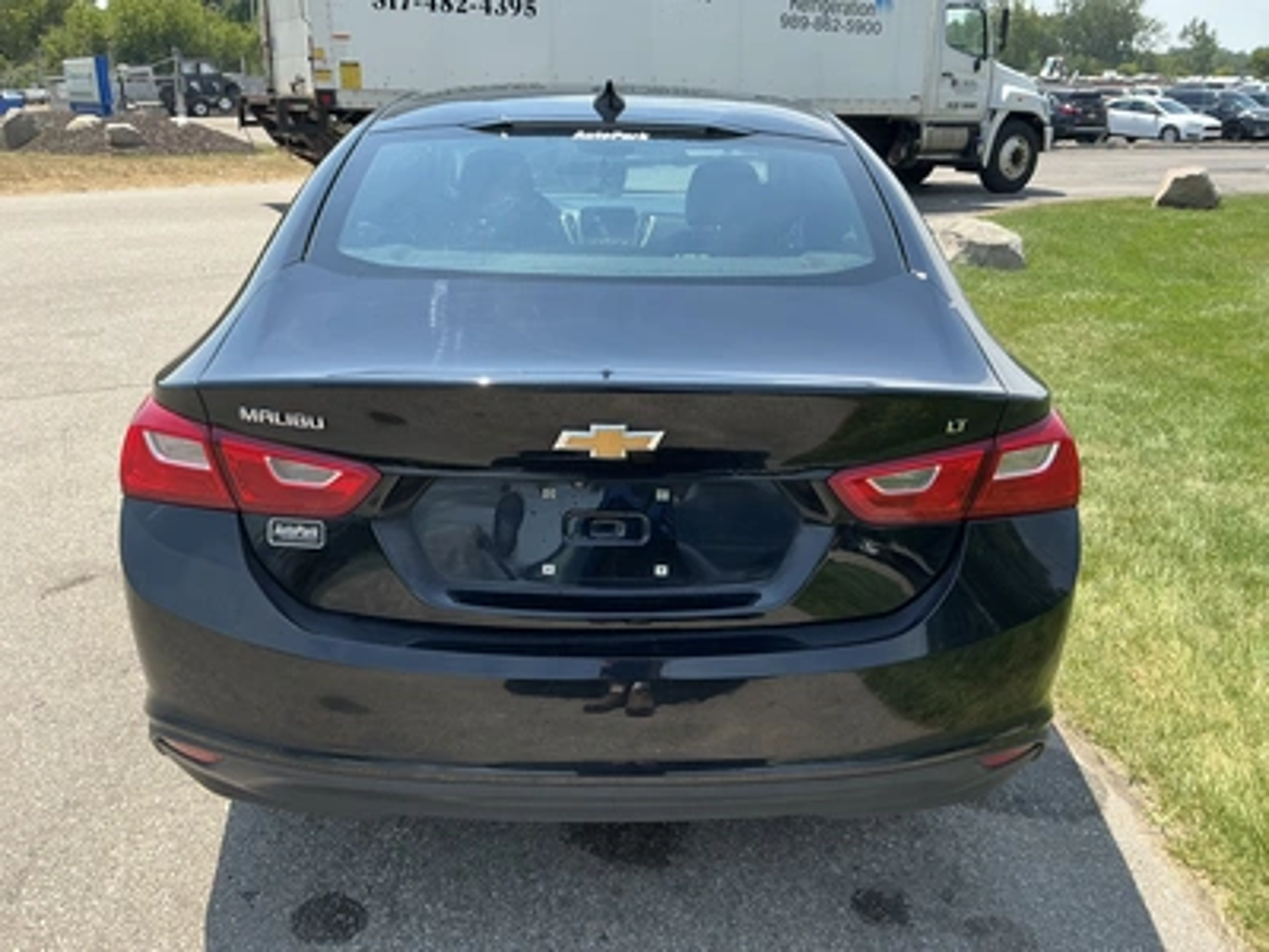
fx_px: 1026
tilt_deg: -19.7
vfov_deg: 49.7
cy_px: 476
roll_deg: -1.7
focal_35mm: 28
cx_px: 634
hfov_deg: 63.4
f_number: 1.8
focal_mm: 3
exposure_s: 1/719
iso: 25
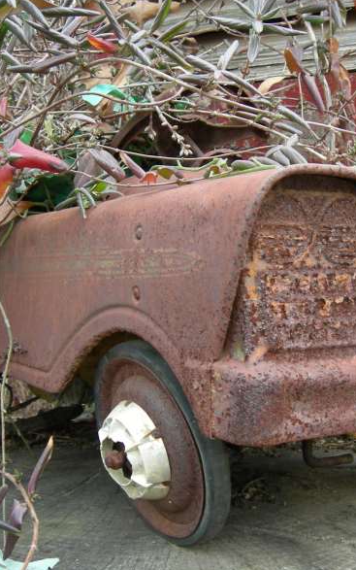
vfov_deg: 38.9
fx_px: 807
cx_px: 230
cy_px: 283
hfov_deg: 24.8
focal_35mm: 52
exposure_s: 1/63.8
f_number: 3
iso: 64
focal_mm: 7.5
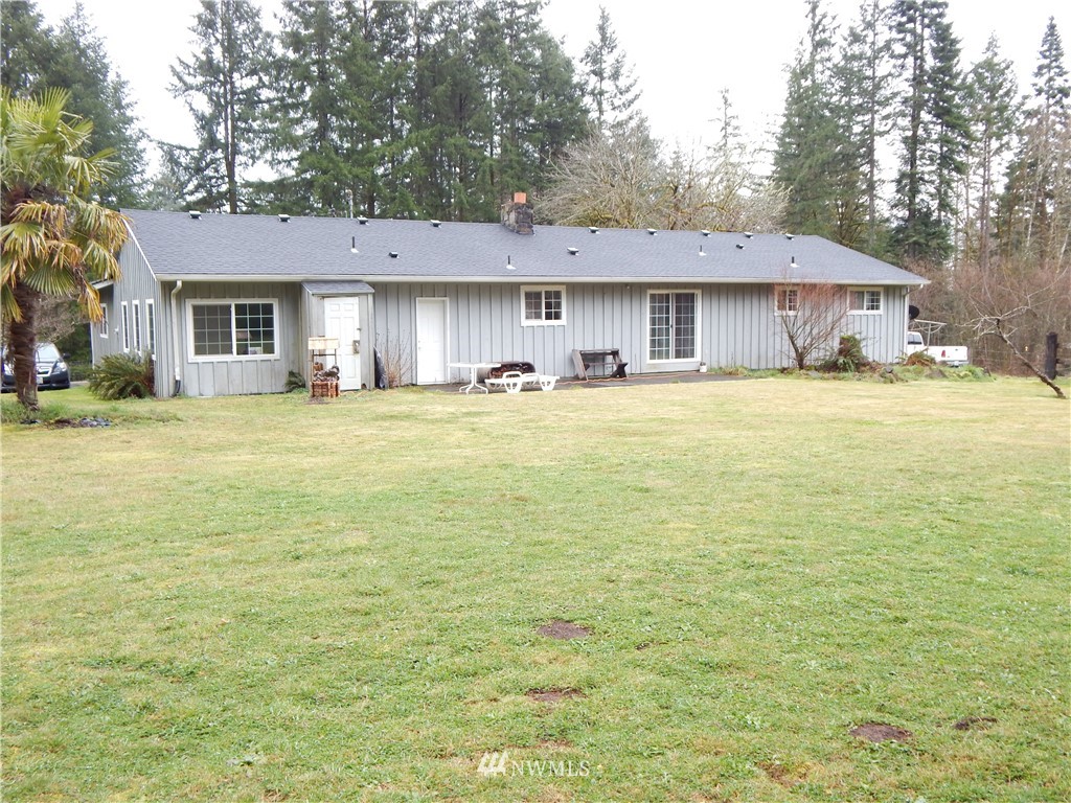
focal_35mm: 31
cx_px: 536
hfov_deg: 58.4
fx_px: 959
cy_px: 402
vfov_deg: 45.4
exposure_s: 1/50
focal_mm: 5.6
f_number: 3.2
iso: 125
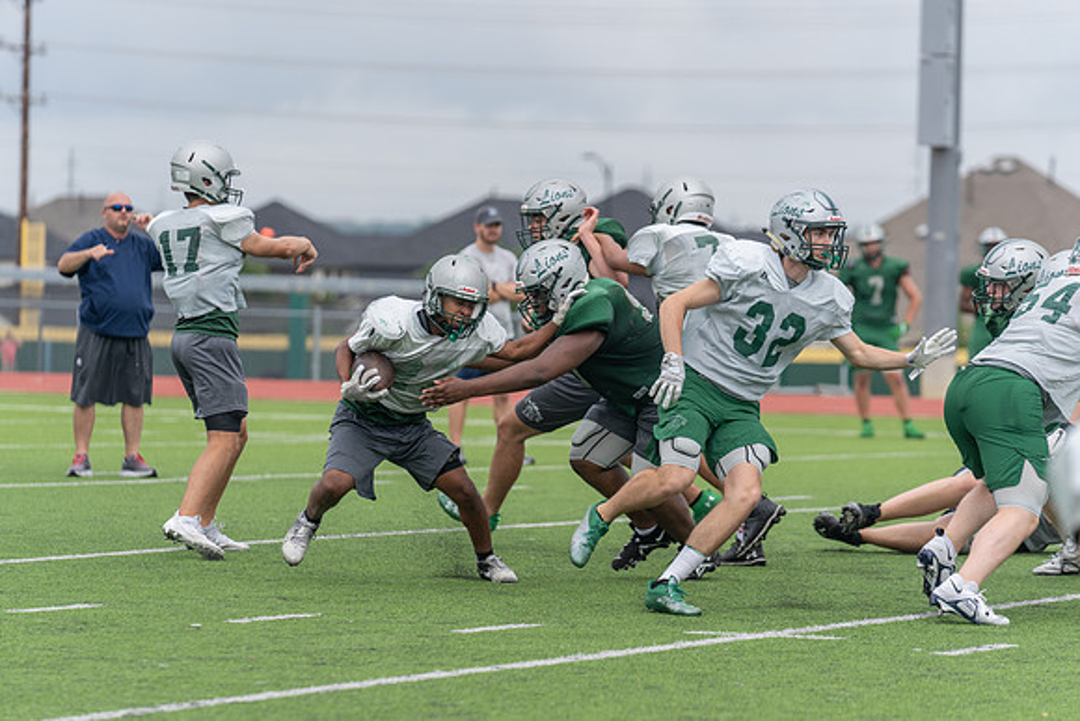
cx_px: 540
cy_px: 360
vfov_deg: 6.9
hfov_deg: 10.3
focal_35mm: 200
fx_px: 6001
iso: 250
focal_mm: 200
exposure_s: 1/1250
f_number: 4
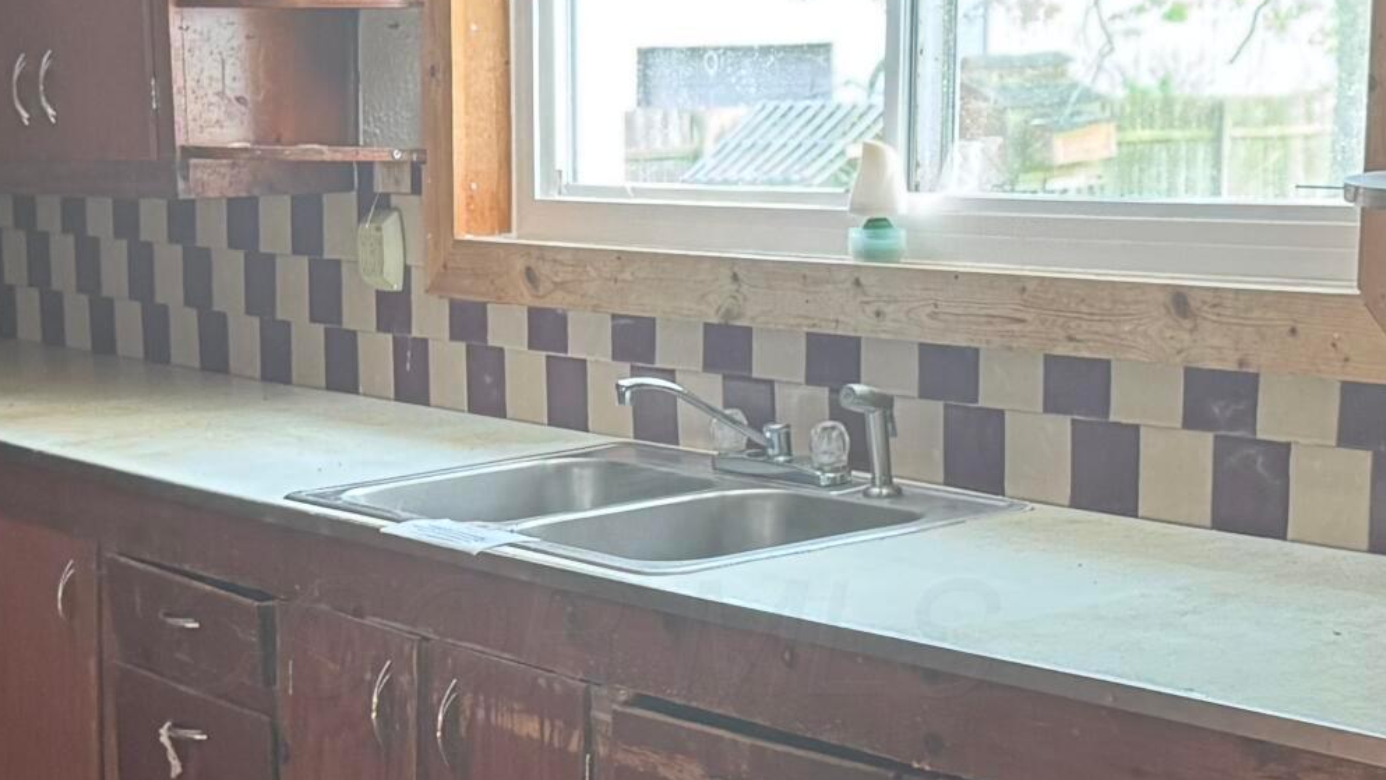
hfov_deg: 26.8
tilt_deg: -11.8
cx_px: 579
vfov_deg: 15.2
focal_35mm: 79
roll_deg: +0.5
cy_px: 636
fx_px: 2904
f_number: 1.78
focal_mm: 6.76
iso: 500
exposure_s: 1/60
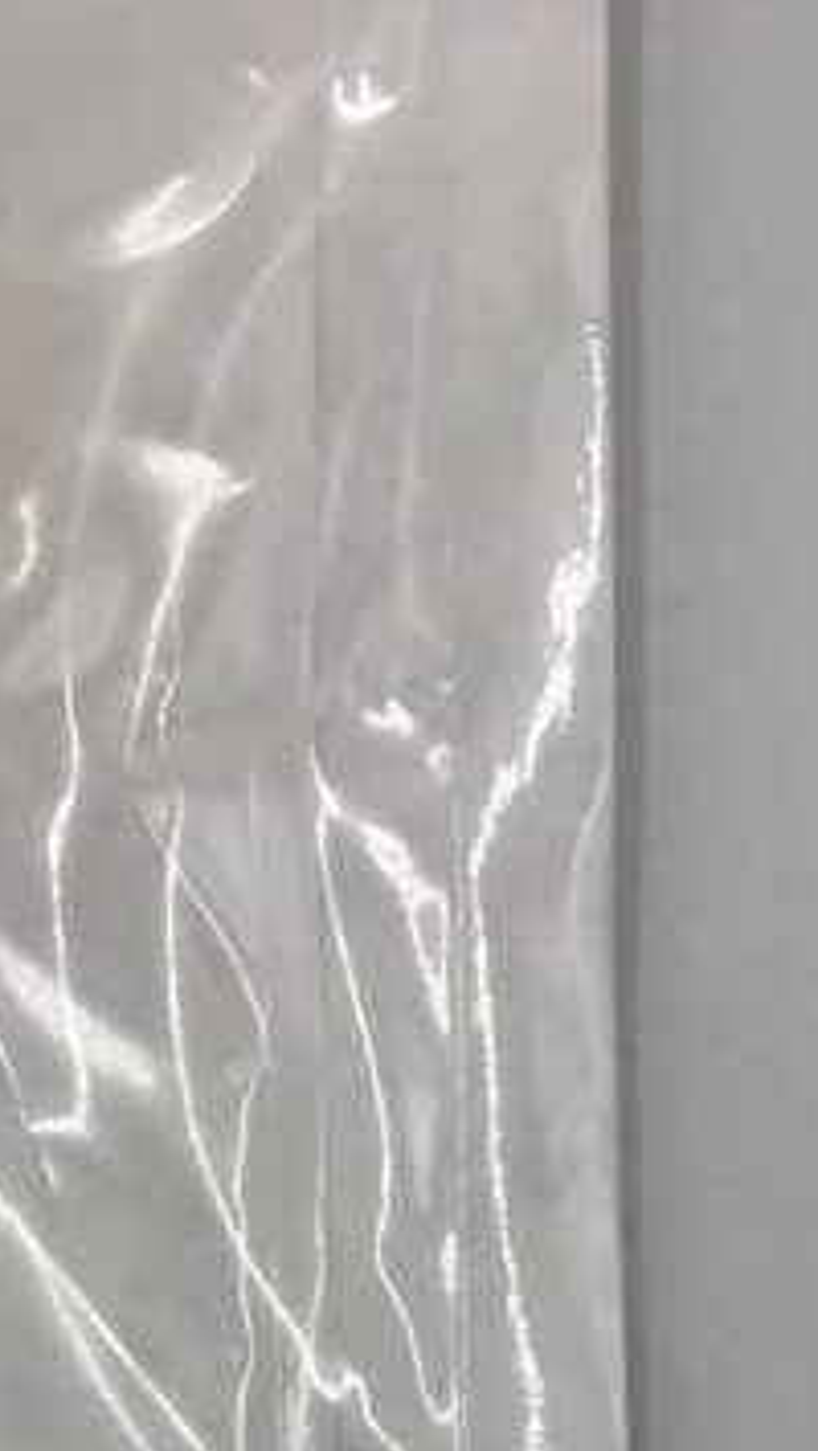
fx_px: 5084
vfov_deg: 13.6
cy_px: 2996
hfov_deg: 9.2
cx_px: 53
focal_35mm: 132
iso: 20
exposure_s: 1/418
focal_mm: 3.99
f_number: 1.8
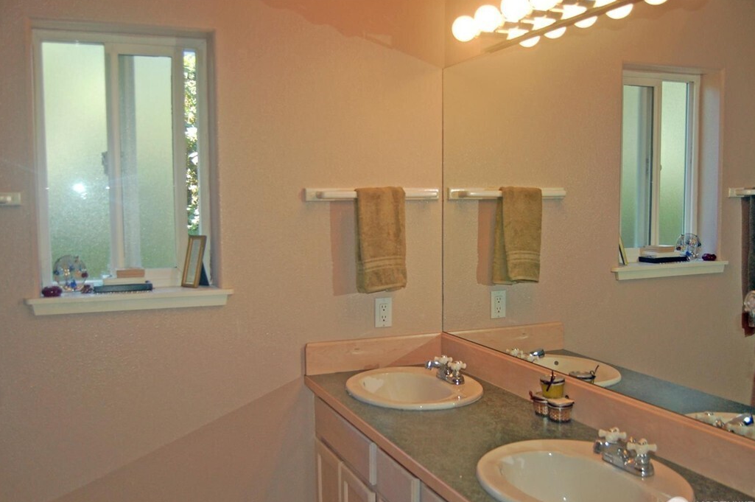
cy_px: 263
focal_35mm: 35
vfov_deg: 37.8
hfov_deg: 54.5
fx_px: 733
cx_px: 388
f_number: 3.8
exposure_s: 1/60
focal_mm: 22
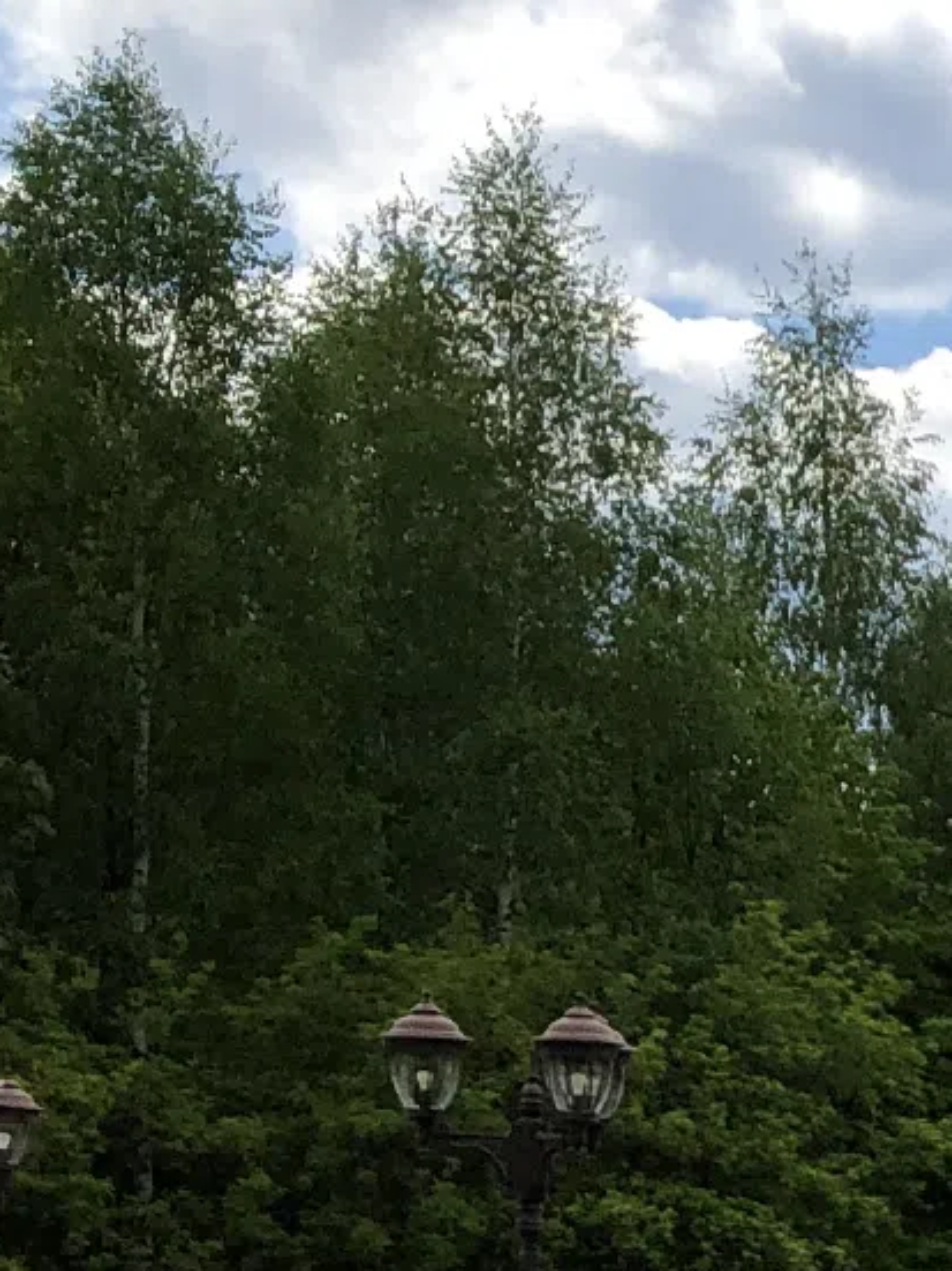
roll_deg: -1.3
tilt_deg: -1.0
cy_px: 1449
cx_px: 2540
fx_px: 4475
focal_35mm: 122
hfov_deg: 10.0
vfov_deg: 15.7
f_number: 1.8
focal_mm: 4
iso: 20
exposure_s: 1/3247
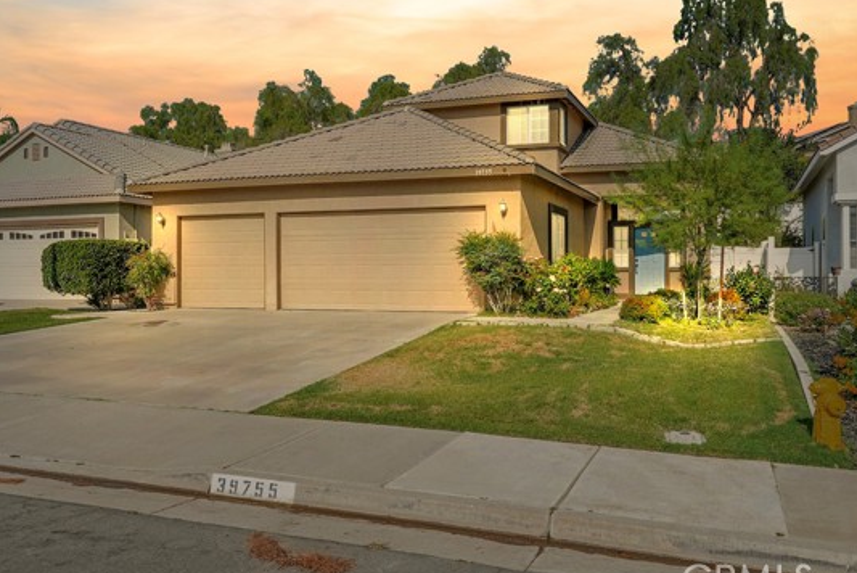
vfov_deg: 43.6
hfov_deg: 61.7
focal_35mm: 30
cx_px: 486
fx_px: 715
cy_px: 258
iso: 100
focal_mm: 25
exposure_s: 1/125
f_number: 14
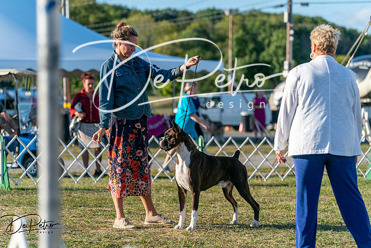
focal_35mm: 143
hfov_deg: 14.3
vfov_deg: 9.6
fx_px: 1474
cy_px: 124
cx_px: 186
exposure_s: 1/1250
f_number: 4.5
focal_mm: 143
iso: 250
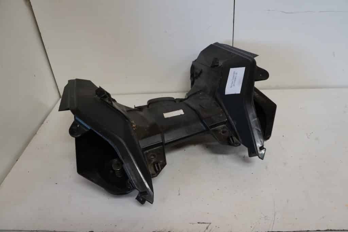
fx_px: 261
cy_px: 116
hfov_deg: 67.4
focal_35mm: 27
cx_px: 174
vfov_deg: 47.9
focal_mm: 18
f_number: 5.6
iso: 1600
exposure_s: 1/60
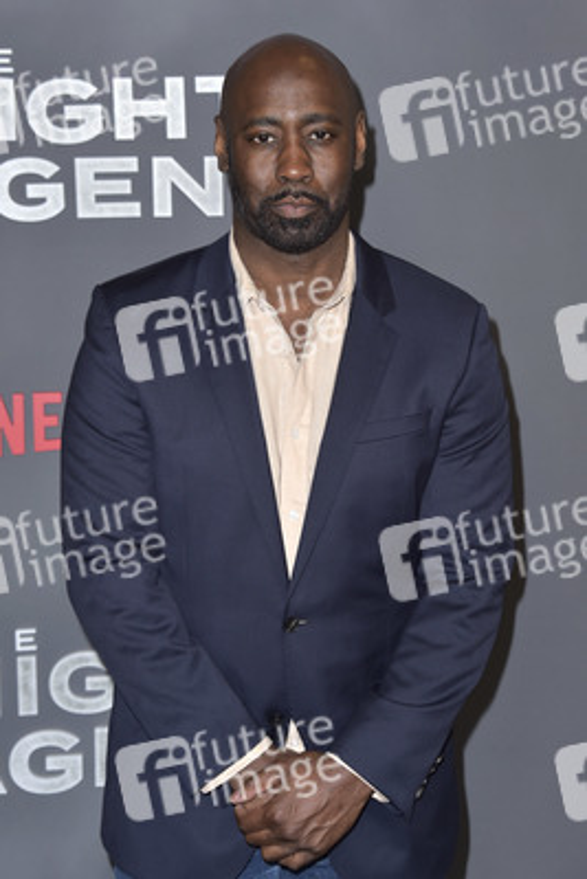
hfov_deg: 15.2
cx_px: 294
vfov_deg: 22.6
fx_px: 2199
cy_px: 440
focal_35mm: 90
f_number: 6.3
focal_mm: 90
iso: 400
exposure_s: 1/250
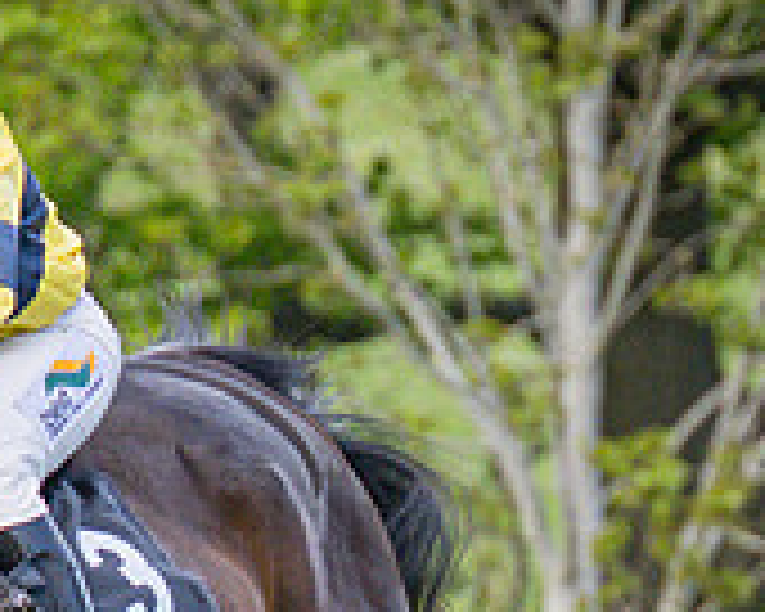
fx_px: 26264
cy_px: 585
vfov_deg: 1.3
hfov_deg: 1.7
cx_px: 125
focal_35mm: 1160
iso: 800
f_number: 4
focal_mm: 150
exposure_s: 1/2000
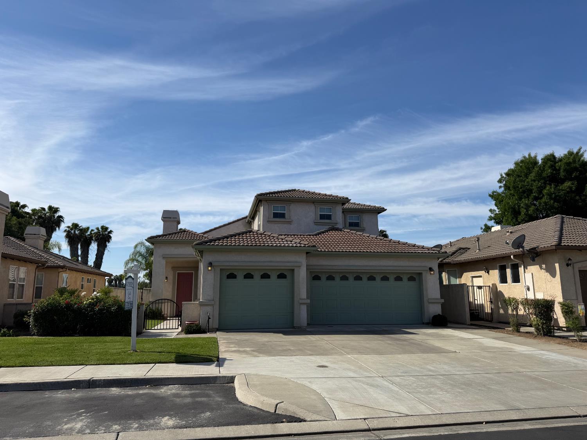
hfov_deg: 71.6
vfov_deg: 56.8
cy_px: 220
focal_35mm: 24
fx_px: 407
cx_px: 294
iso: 80
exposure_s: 1/6711
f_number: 1.78
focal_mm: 6.76
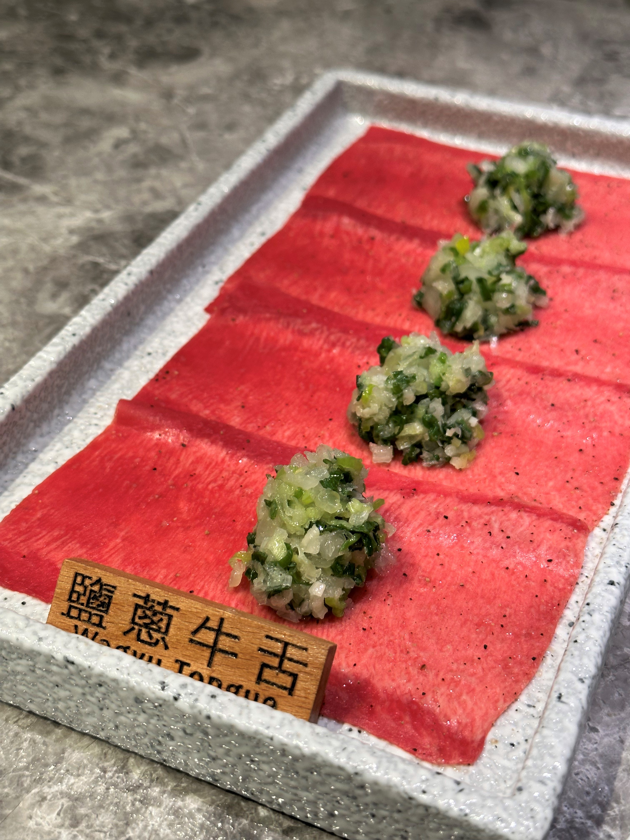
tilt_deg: -39.8
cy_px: 420
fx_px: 1165
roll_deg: -0.2
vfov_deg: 39.7
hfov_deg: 30.3
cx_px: 315
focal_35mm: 48
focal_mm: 6.86
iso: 64
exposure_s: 1/60
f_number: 1.78
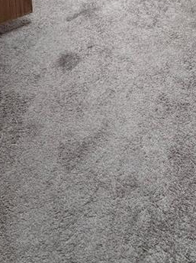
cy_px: -125
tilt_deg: -16.7
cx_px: 154
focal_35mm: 44
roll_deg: -3.5
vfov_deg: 28.8
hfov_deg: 32.0
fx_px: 333
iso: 125
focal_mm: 2.22
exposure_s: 1/120
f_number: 2.2
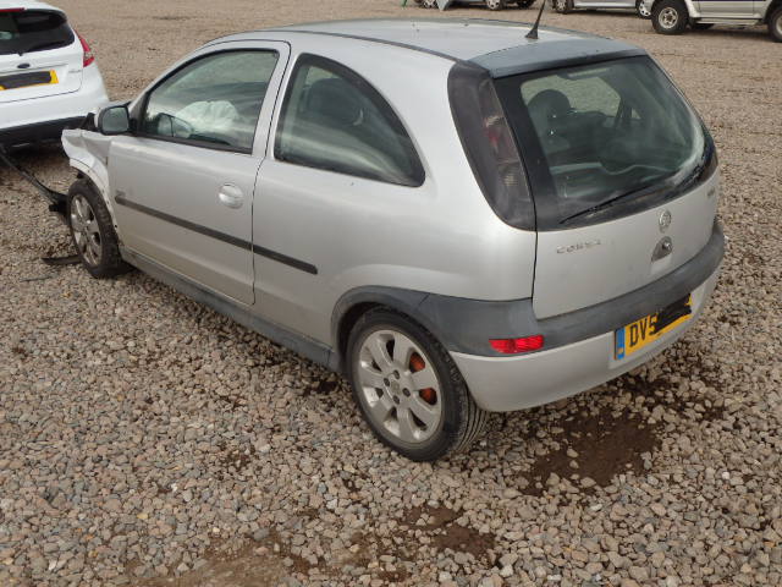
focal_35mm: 36
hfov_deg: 51.4
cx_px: 391
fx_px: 813
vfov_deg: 39.7
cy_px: 294
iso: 125
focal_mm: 6.4
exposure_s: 1/250
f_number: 4.5
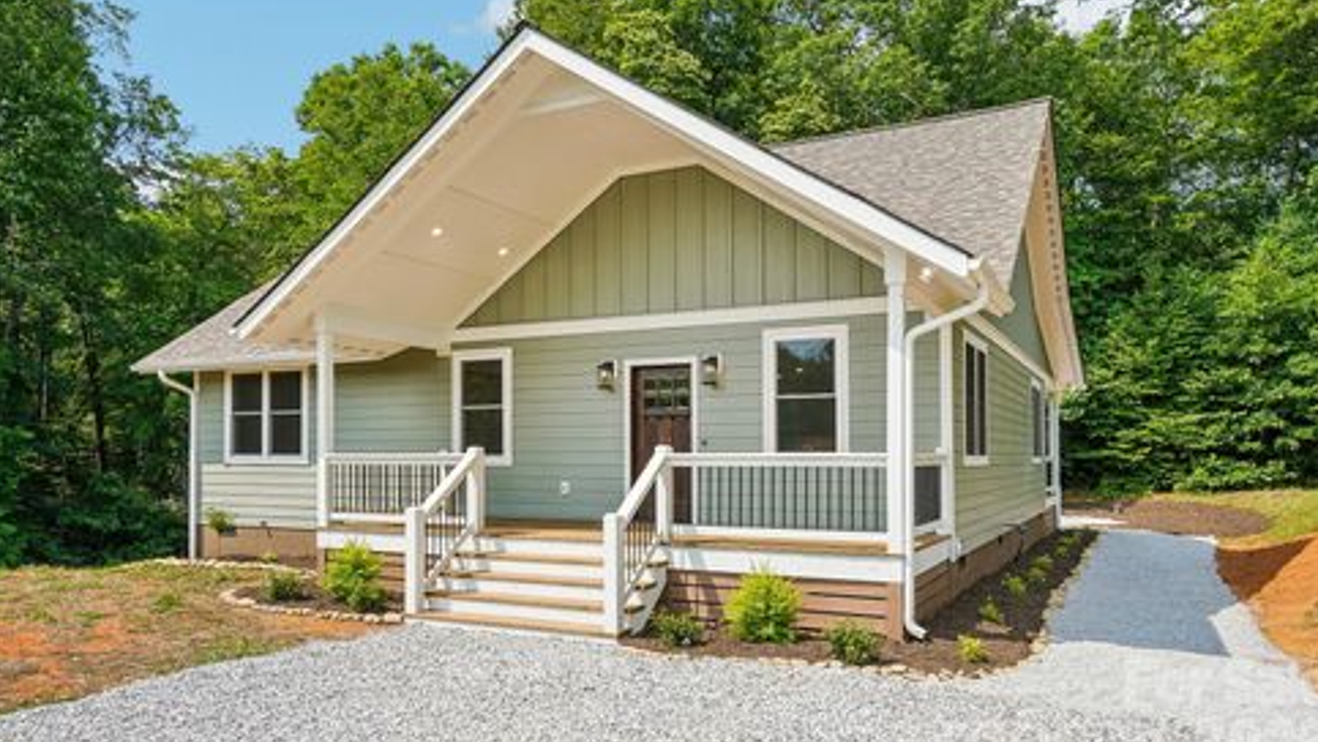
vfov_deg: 44.4
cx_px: 655
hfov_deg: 71.9
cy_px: 334
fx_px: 909
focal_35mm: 26
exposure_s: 1/160
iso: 100
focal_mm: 16
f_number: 8
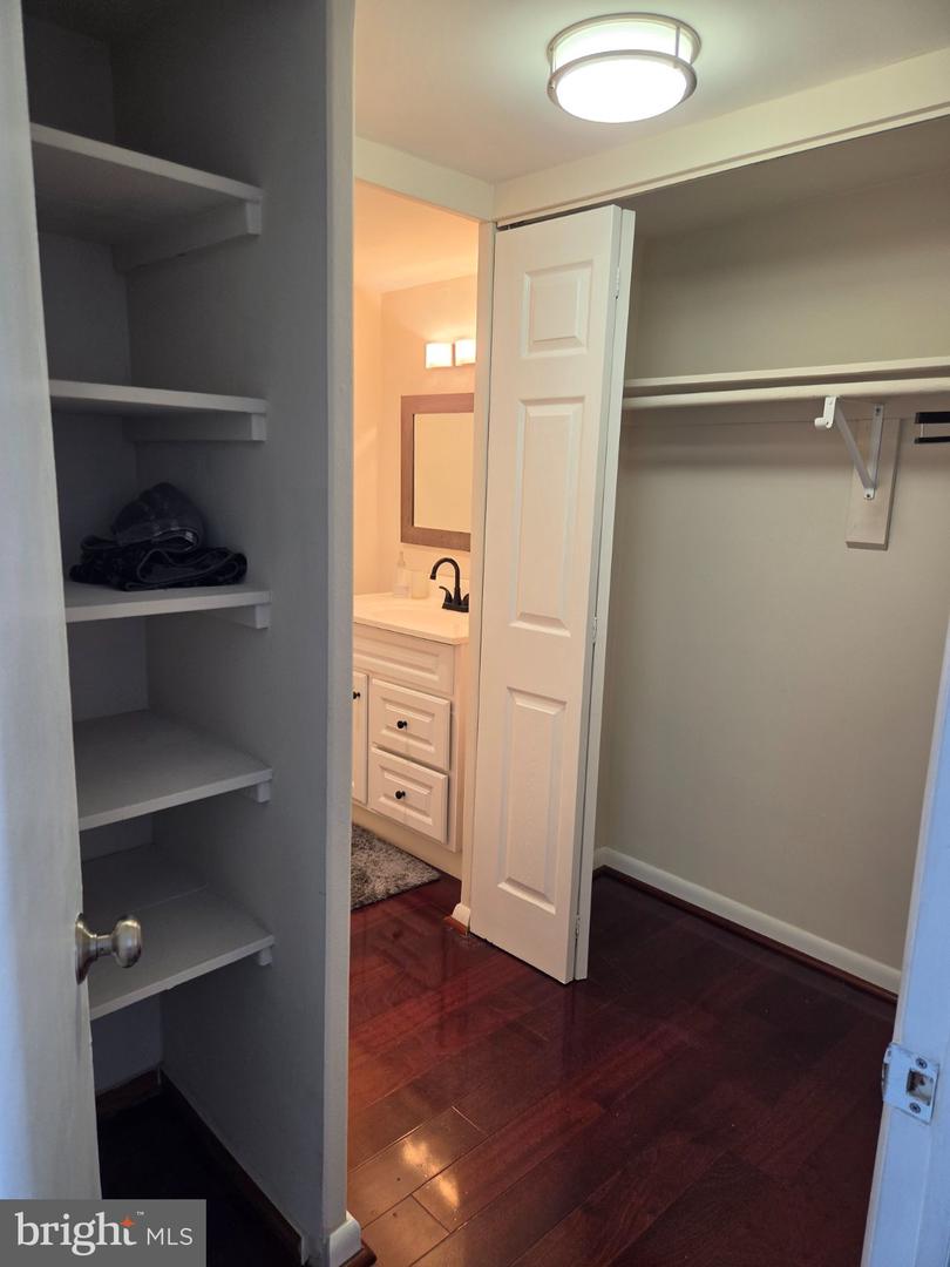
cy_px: 634
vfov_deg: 73.9
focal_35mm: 23
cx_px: 475
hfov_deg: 58.9
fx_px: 842
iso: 100
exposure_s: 1/120
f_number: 1.8
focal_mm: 5.4
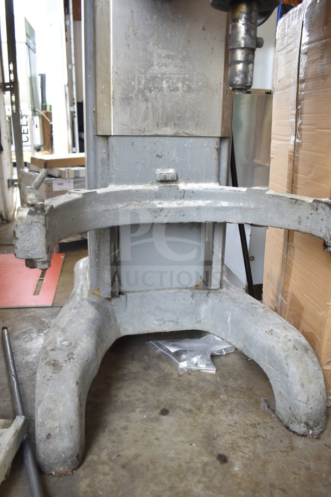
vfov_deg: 61.9
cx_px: 166
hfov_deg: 43.6
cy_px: 248
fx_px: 414
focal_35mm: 30
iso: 320
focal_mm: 20
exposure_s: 1/30
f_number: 3.5
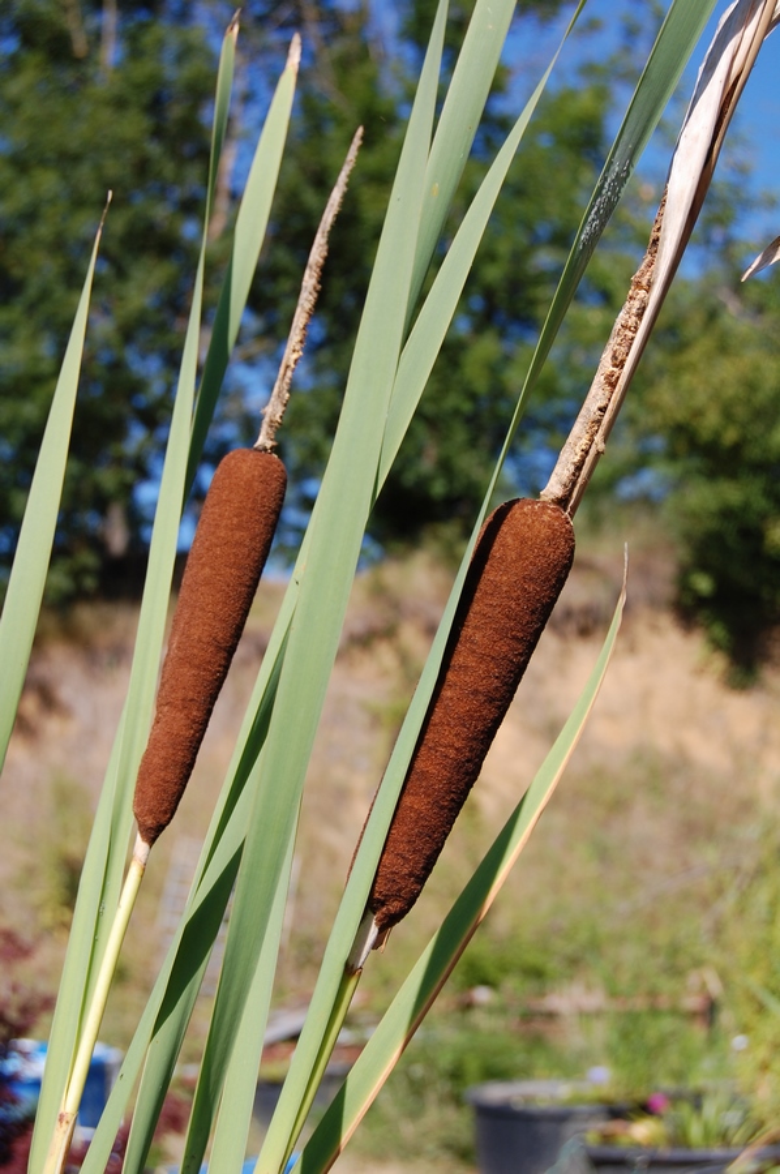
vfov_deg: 35.1
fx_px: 1857
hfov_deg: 23.7
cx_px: 390
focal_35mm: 57
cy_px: 587
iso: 200
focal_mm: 38
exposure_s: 1/320
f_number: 9
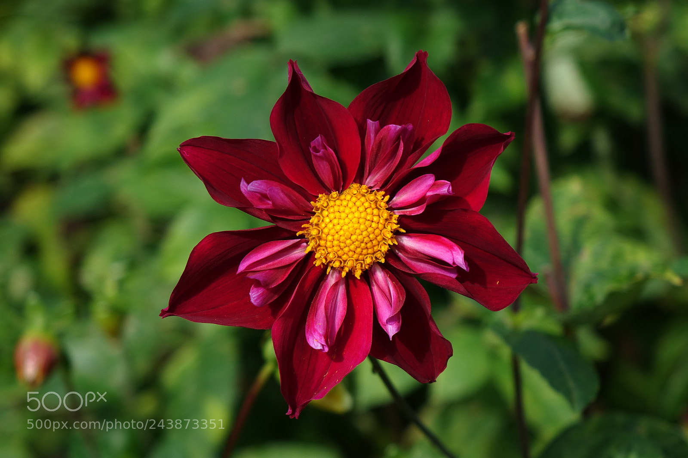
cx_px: 344
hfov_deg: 24.5
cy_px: 229
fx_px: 1586
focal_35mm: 83
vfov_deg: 16.4
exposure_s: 1/640
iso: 80
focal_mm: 30.3
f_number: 2.8
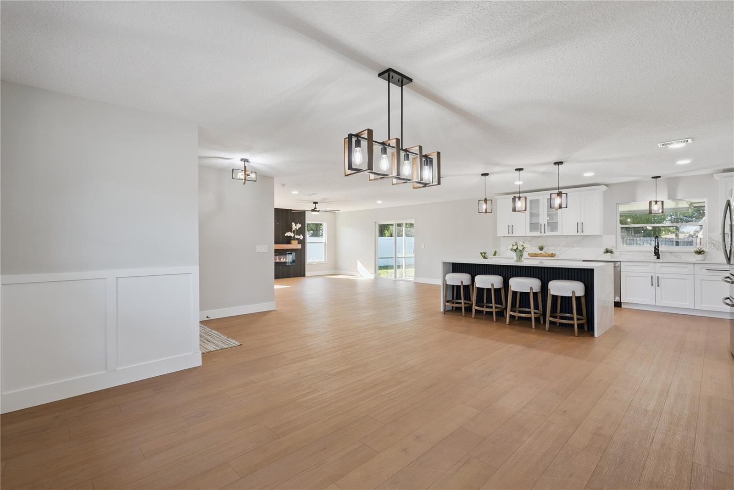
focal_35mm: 16
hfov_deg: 96.7
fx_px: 326
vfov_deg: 73.8
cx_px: 367
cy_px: 245
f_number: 8
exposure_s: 1/50
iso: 500
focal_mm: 16
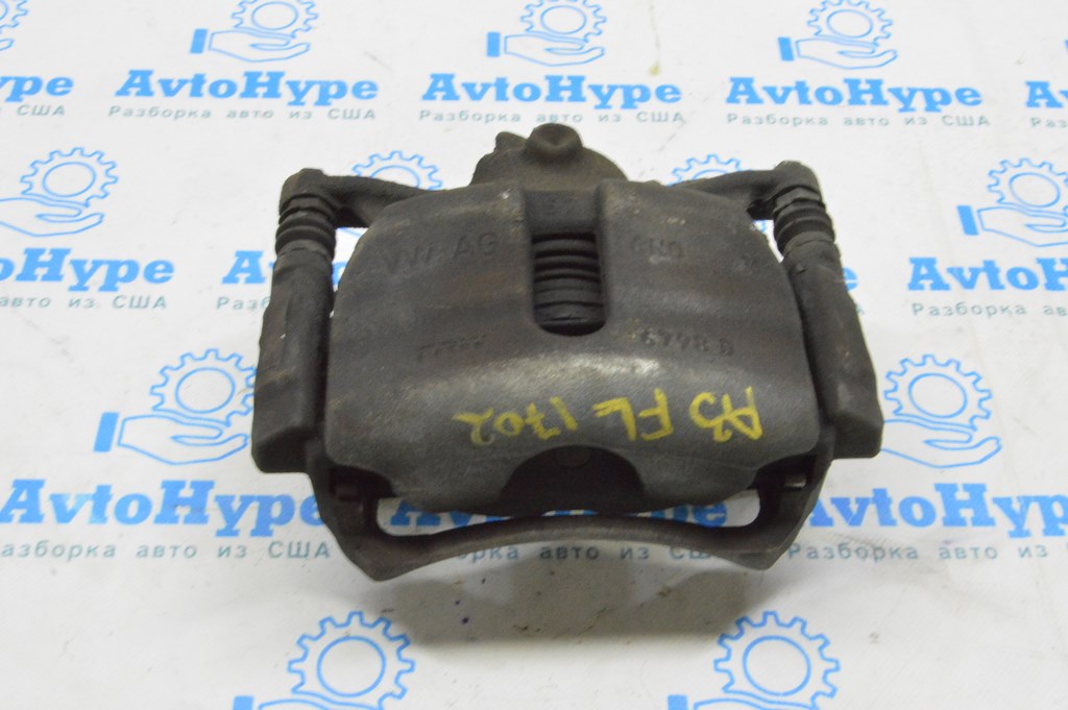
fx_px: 1423
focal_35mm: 48
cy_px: 355
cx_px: 534
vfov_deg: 28.0
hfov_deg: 41.1
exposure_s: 1/15
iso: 6400
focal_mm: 32
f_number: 20
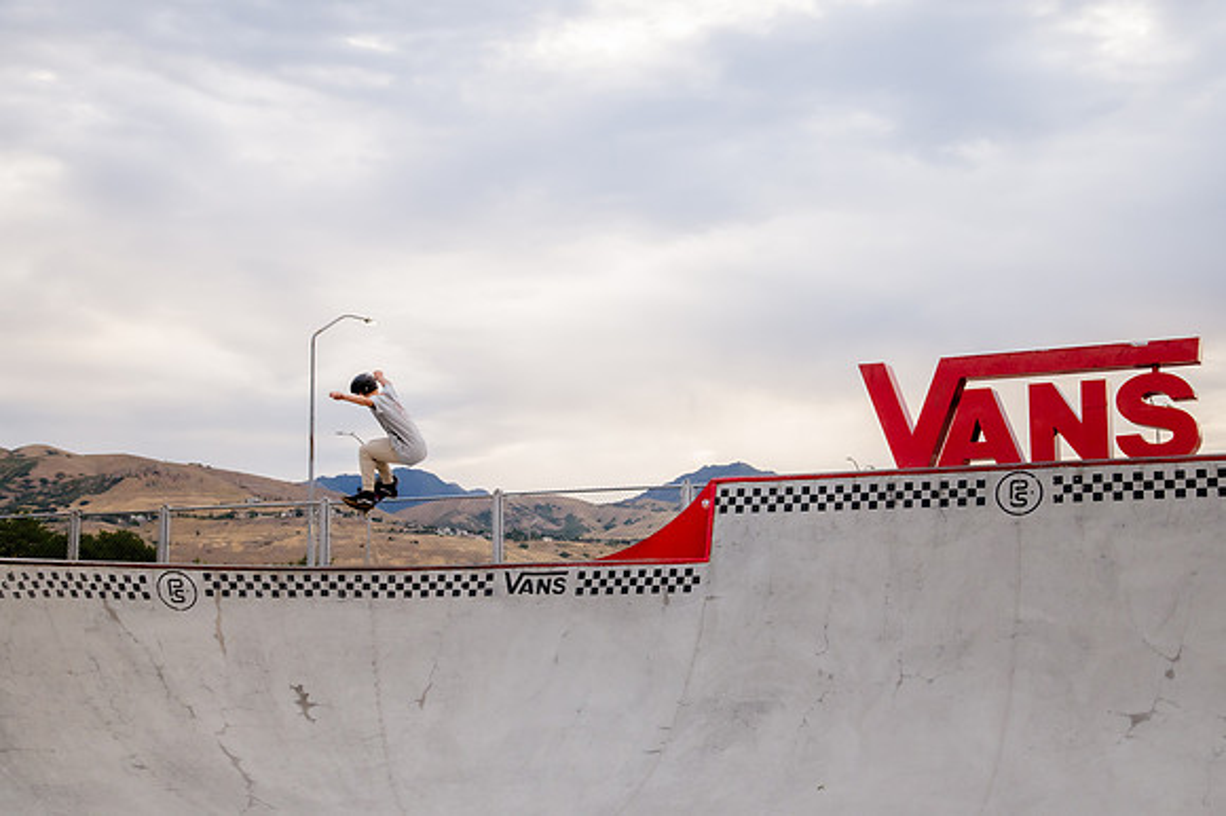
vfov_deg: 26.7
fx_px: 1718
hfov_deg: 39.3
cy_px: 408
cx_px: 613
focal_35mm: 50
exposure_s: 1/400
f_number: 8
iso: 2500
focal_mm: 50
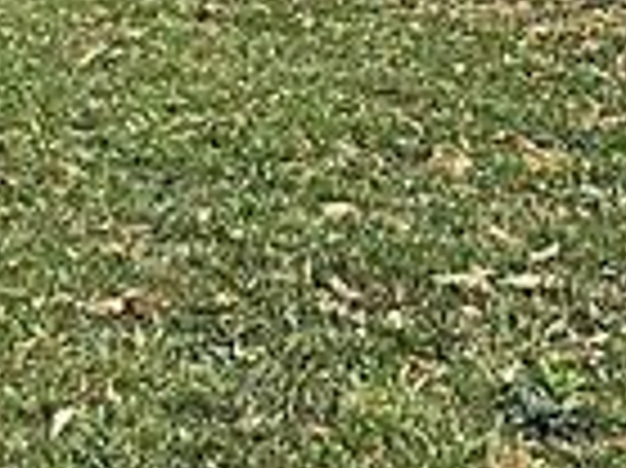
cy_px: -459
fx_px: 1735
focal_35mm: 96
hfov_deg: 19.9
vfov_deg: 13.3
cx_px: 23
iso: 50
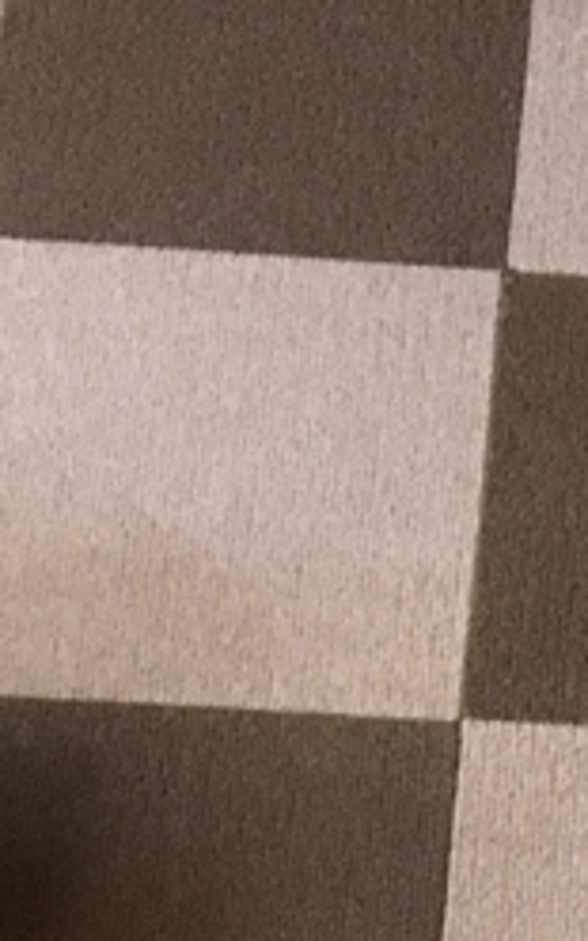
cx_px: 1301
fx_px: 3256
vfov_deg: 14.8
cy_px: 1578
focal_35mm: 127
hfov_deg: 9.4
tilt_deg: -70.2
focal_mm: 4.15
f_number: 2.2
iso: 200
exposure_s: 1/20
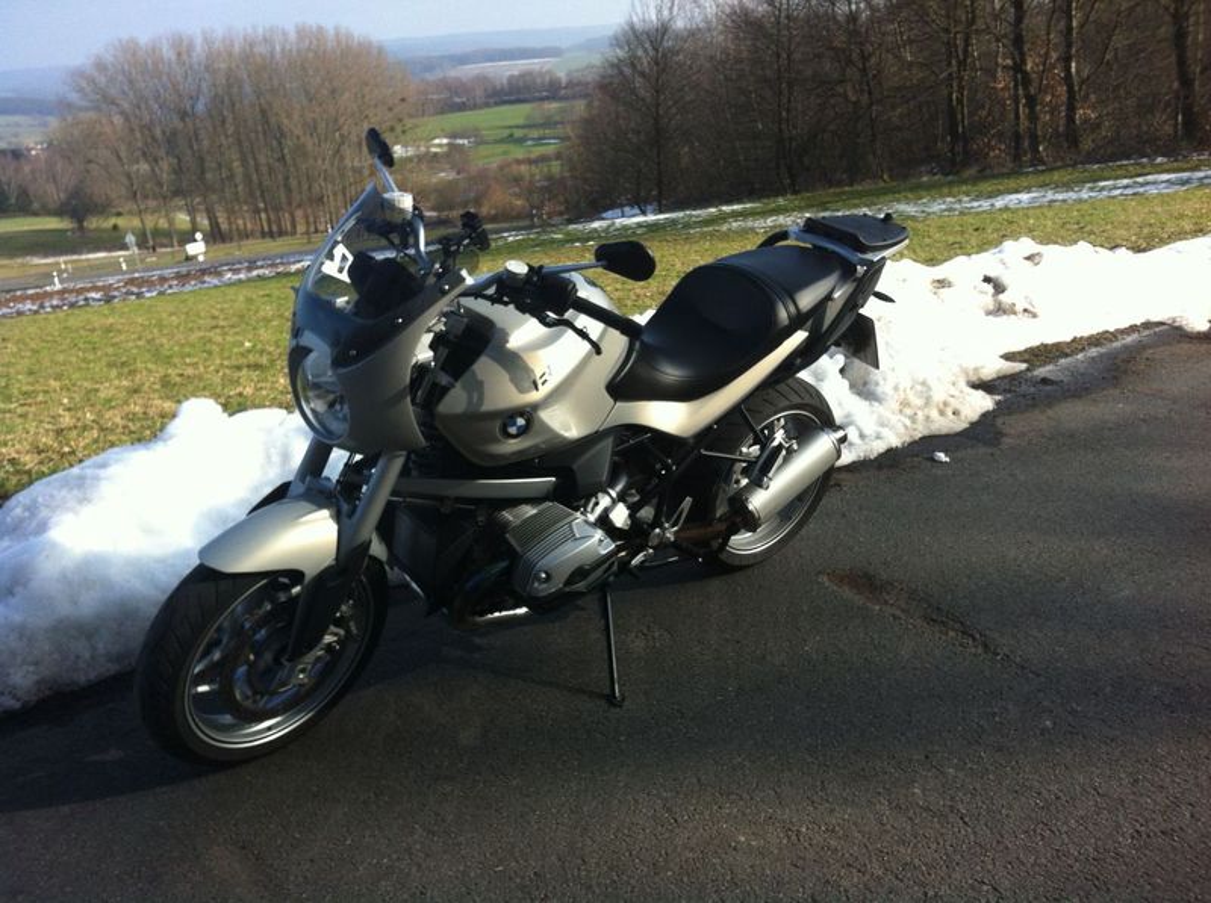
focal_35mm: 35
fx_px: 1222
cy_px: 452
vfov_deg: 40.6
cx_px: 606
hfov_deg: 52.7
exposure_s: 1/591
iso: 80
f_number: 2.8
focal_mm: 3.85
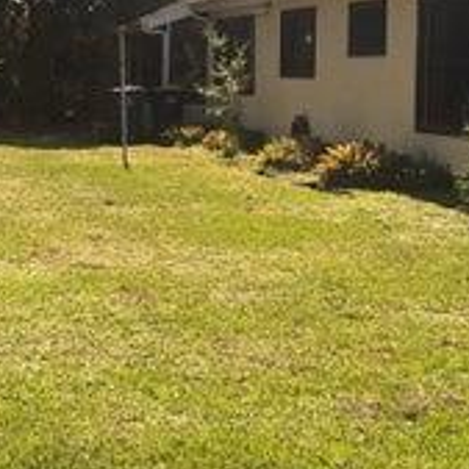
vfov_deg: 18.4
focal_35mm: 94
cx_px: 69
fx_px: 1441
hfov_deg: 18.3
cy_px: 125
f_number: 1.8
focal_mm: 4
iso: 25
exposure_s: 1/2433
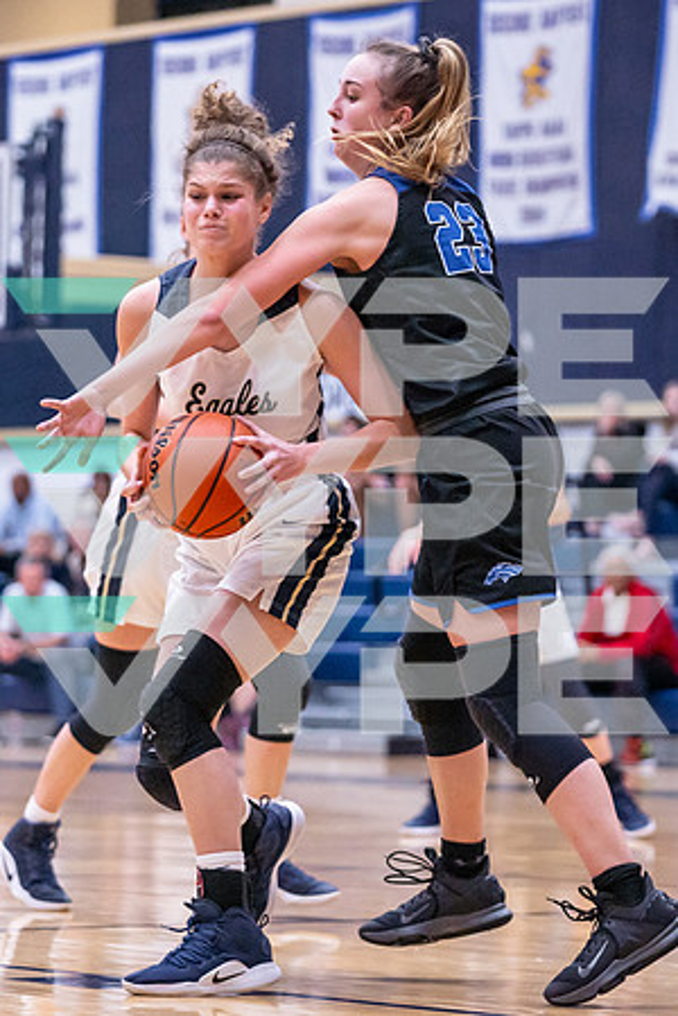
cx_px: 212
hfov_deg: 8.5
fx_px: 4551
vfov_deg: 12.7
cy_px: 450
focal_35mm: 161
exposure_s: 1/1250
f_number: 2.8
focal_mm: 92
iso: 2000
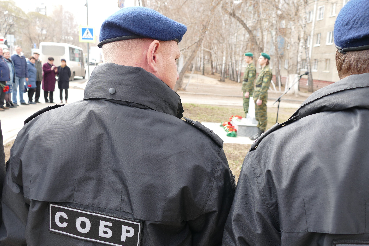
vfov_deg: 40.0
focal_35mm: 33
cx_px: 184
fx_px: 338
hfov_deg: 57.2
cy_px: 123
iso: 125
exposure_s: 1/200
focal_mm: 11.86
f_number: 3
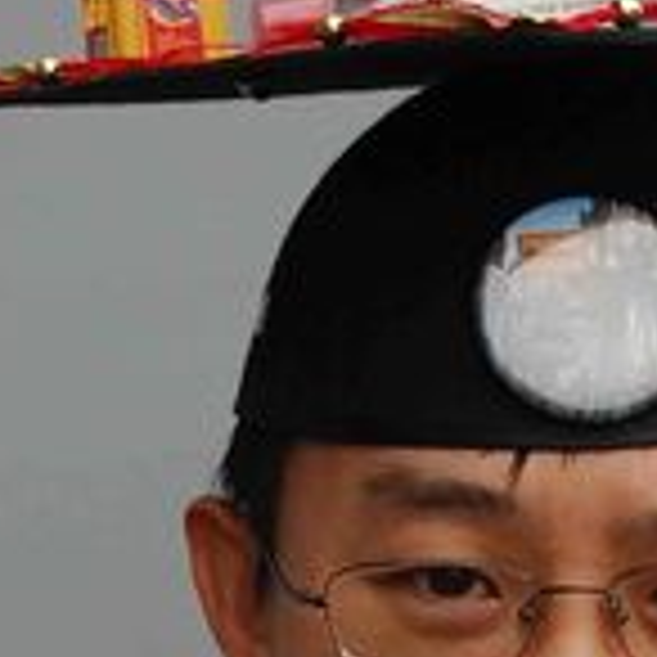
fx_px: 3758
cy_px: 634
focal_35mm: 175
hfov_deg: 10.0
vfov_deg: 9.9
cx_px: 551
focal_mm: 40
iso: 280
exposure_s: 1/125
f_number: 5.6
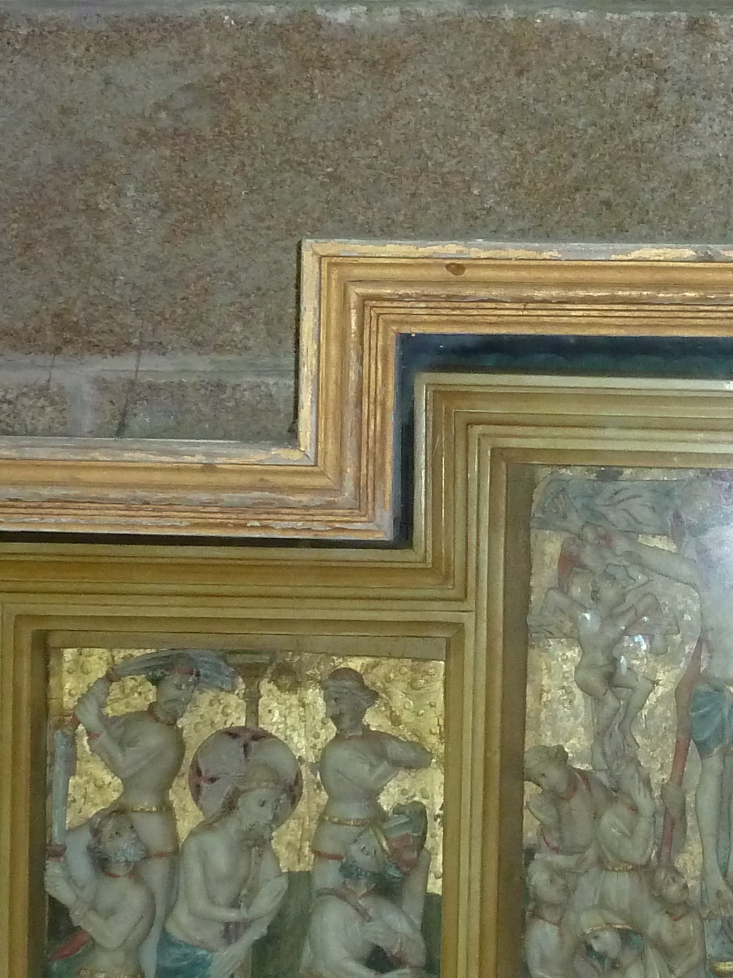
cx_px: 720
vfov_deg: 17.0
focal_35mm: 116
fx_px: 3275
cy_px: 517
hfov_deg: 12.6
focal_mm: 6.9
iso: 250
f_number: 3.7
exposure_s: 1/30
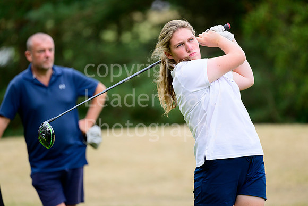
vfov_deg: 3.4
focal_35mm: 400
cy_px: 103
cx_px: 154
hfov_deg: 5.2
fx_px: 3423
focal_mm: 400
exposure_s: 1/800
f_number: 5.6
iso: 1000
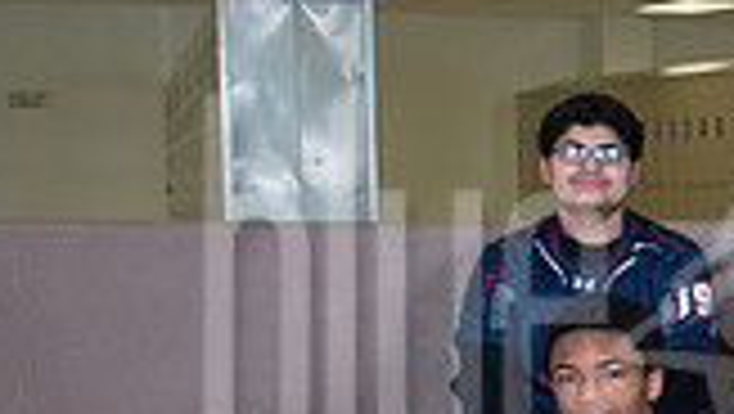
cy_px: 450
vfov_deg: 9.4
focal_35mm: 128
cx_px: 1157
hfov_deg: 15.3
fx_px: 2493
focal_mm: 28
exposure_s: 1/200
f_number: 6.3
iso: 800
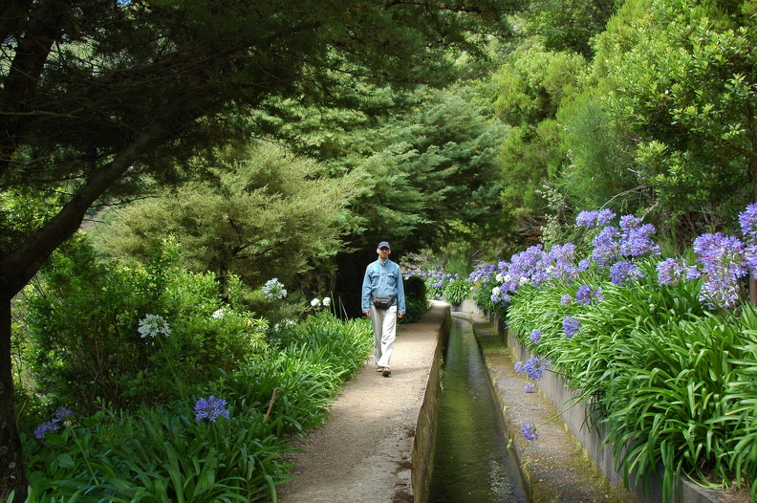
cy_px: 252
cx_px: 378
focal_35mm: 36
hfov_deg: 53.2
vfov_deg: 36.8
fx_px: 756
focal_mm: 24
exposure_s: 1/160
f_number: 6.3
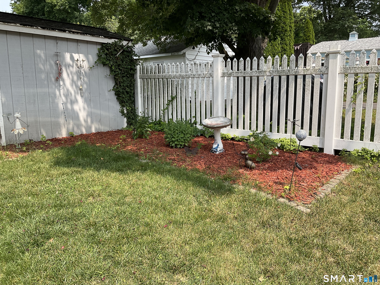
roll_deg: +0.7
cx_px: 190
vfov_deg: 48.2
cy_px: 142
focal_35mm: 29
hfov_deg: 61.7
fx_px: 318
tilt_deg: -10.5
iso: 16
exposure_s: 1/739
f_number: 1.8
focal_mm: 3
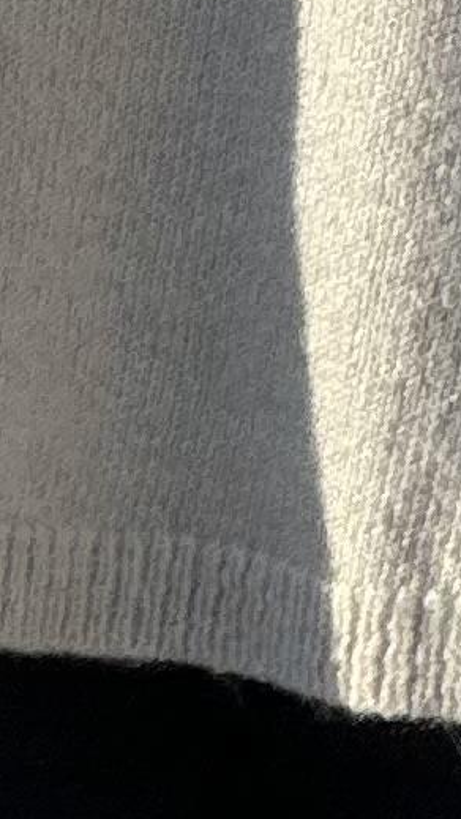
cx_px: -115
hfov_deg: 1.9
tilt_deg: -1.7
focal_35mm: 652
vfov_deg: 3.3
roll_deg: +0.4
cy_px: -983
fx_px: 14167
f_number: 2.8
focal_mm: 9
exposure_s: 1/497
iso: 32
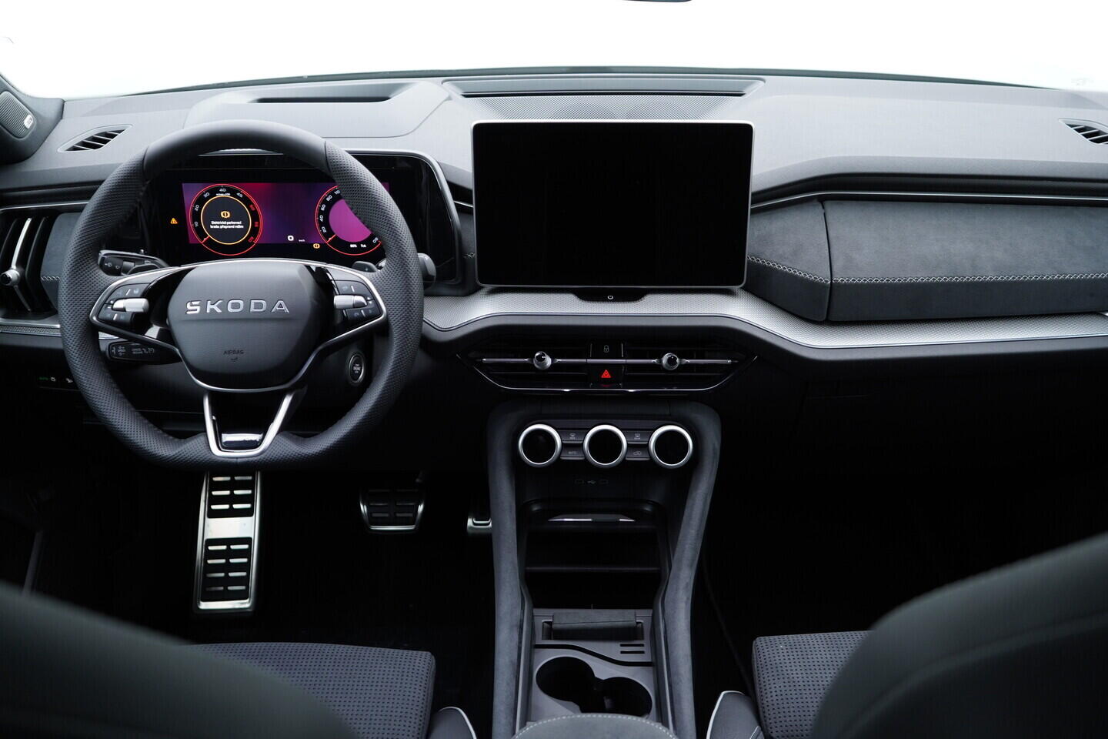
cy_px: 370
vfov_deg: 36.9
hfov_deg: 53.1
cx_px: 554
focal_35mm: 36
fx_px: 1108
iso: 320
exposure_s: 1/40
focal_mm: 24
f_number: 2.8
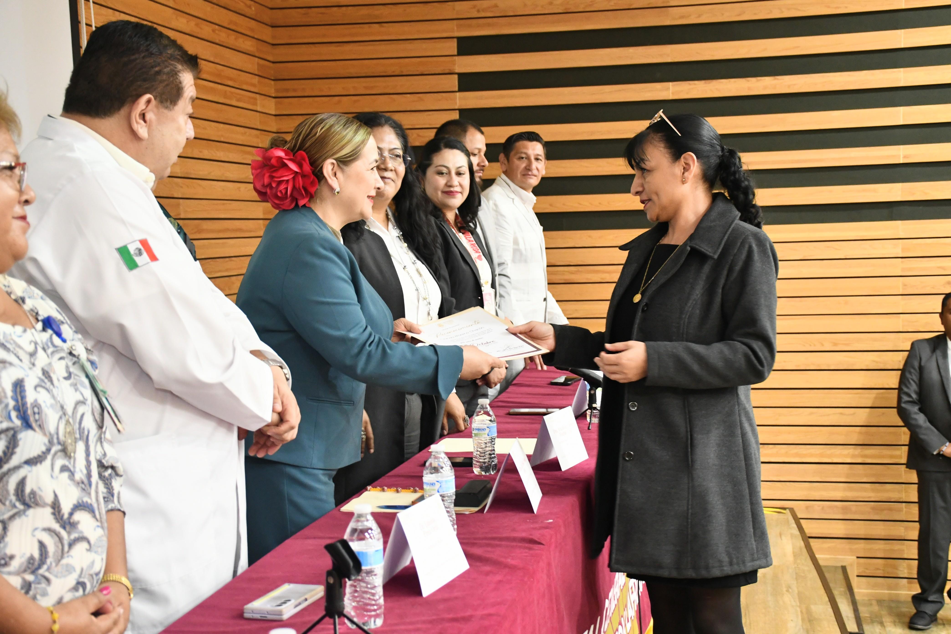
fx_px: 1374
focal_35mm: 52
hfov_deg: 38.2
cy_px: 317
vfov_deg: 26.0
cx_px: 476
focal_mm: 35
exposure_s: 1/40
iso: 2000
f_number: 5
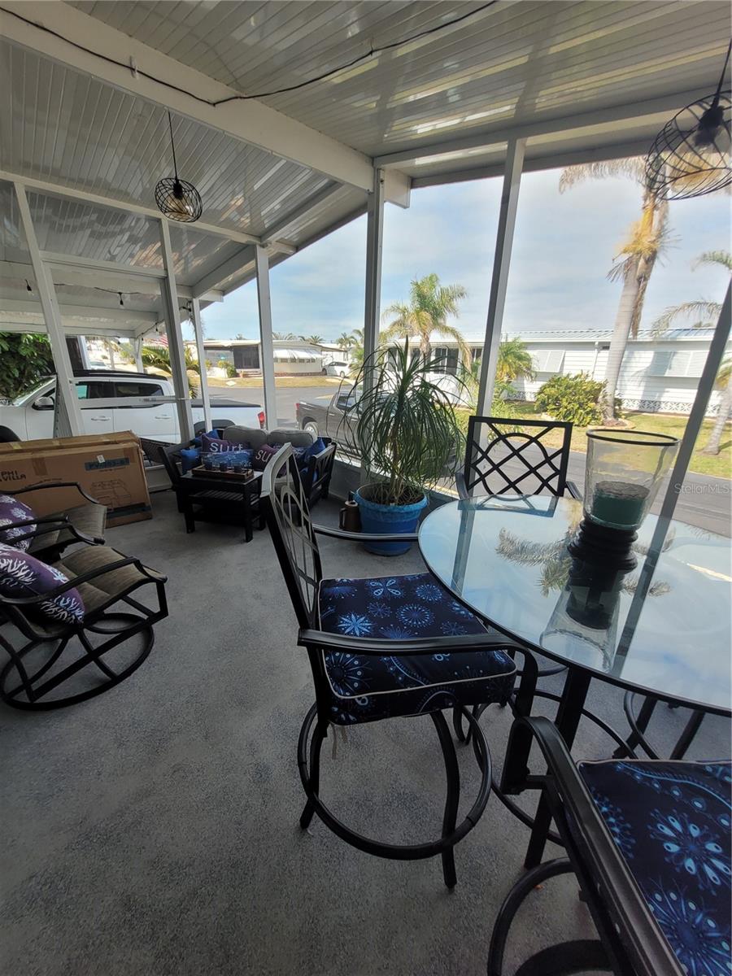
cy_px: 488
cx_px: 366
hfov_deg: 89.9
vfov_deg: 106.2
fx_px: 367
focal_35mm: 13
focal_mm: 1.74
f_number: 2.2
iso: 40
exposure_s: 1/325
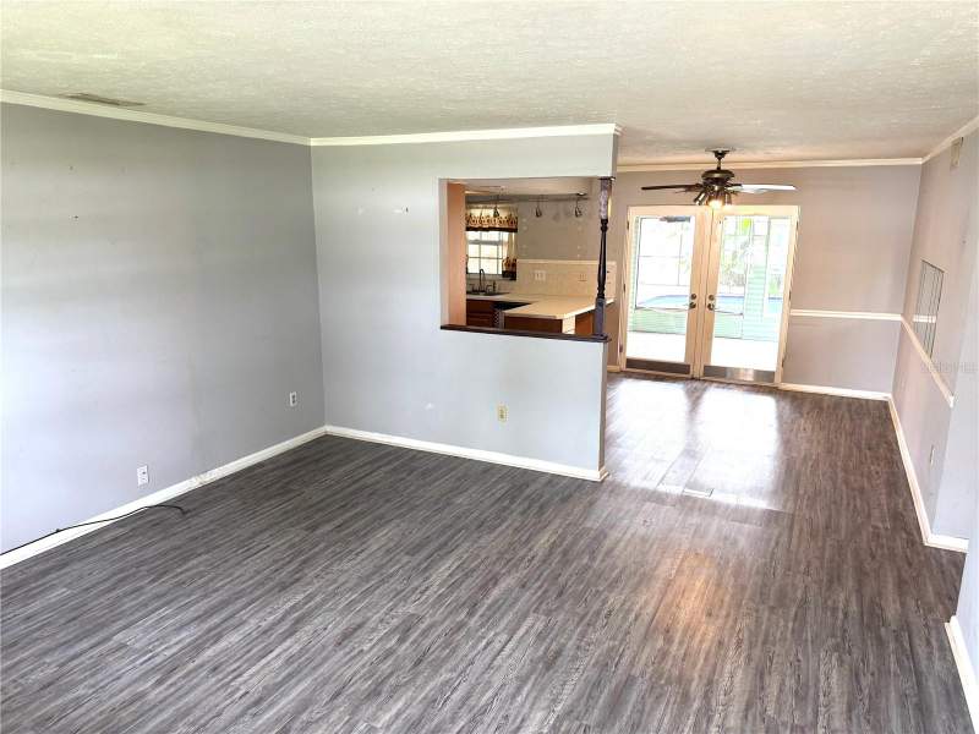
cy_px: 367
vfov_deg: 56.8
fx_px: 679
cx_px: 490
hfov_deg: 71.6
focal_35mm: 24
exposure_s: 1/120
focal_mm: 6.76
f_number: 1.78
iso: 160
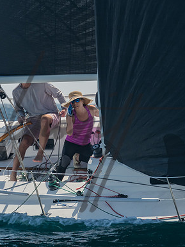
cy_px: 71
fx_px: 4608
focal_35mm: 647
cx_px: 28
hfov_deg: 2.3
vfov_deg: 3.1
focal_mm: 200
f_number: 6.3
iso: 160
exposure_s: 1/320
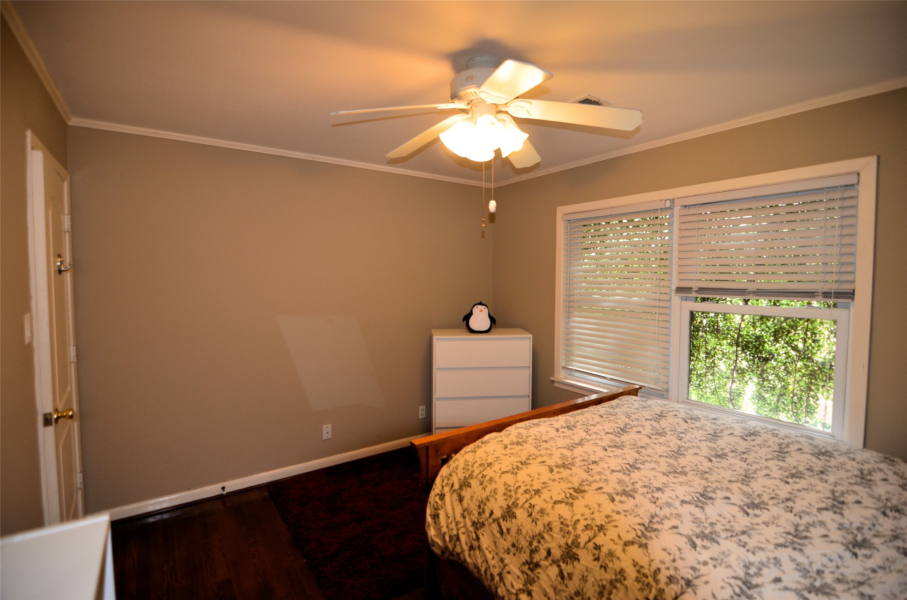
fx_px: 415
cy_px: 300
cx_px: 454
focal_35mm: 16
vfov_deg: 71.8
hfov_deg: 95.1
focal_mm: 11
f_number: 2.8
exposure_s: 1/60
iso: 450
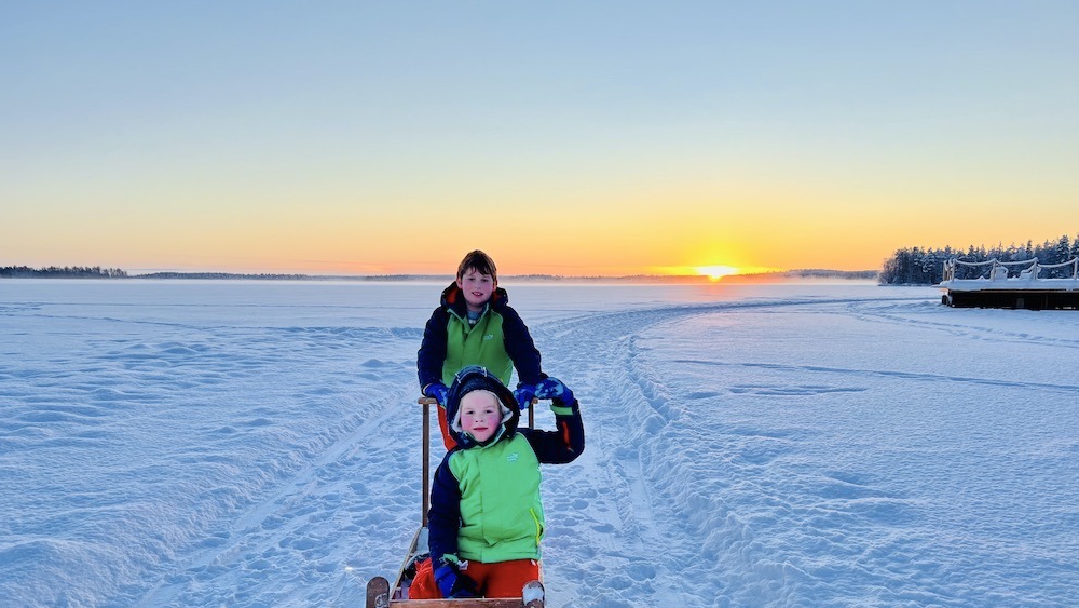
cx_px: 537
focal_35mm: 29
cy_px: 411
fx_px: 830
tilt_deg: -9.3
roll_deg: +1.5
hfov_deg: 66.1
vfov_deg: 39.7
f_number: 1.5
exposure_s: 1/323
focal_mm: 5.7
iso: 50
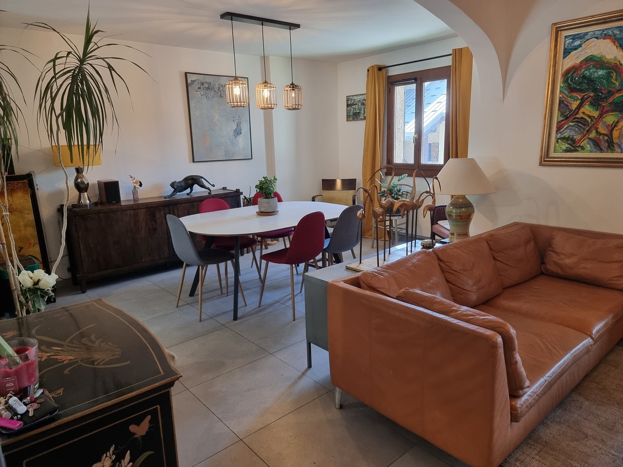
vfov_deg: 56.8
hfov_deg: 71.6
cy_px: 234
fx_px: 432
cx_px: 312
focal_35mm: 24
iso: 320
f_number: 1.8
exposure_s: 1/100
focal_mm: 6.7
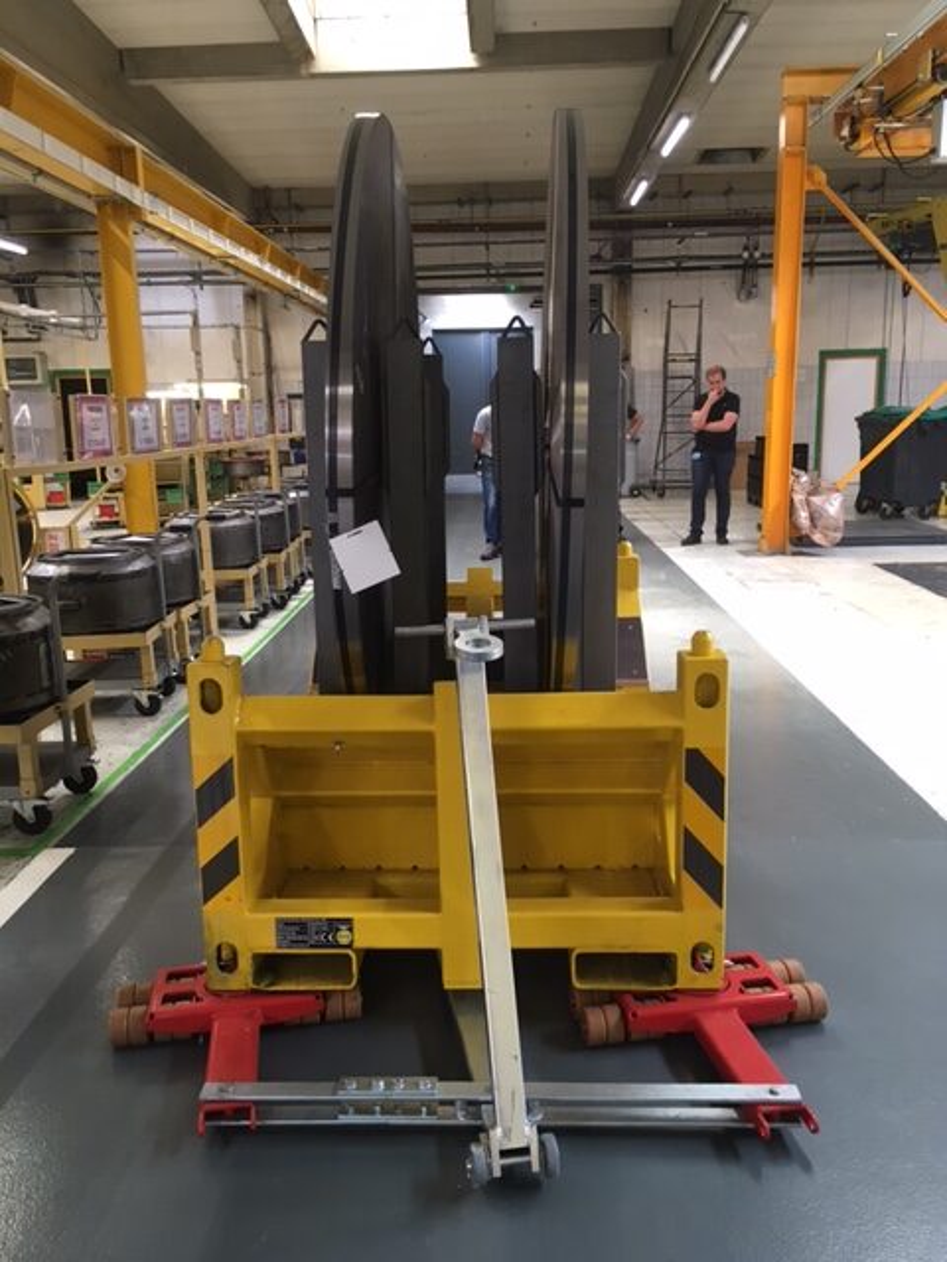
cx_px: 474
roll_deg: +2.0
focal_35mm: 29
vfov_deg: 61.7
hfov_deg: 48.2
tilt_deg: -13.4
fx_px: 1058
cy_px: 631
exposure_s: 1/33
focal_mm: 4.15
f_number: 2.2
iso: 100
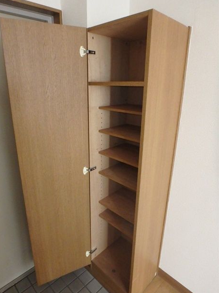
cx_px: 105
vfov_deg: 76.4
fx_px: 186
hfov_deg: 61.0
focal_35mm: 22
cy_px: 142
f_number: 3.5
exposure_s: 1/20
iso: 800
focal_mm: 3.7
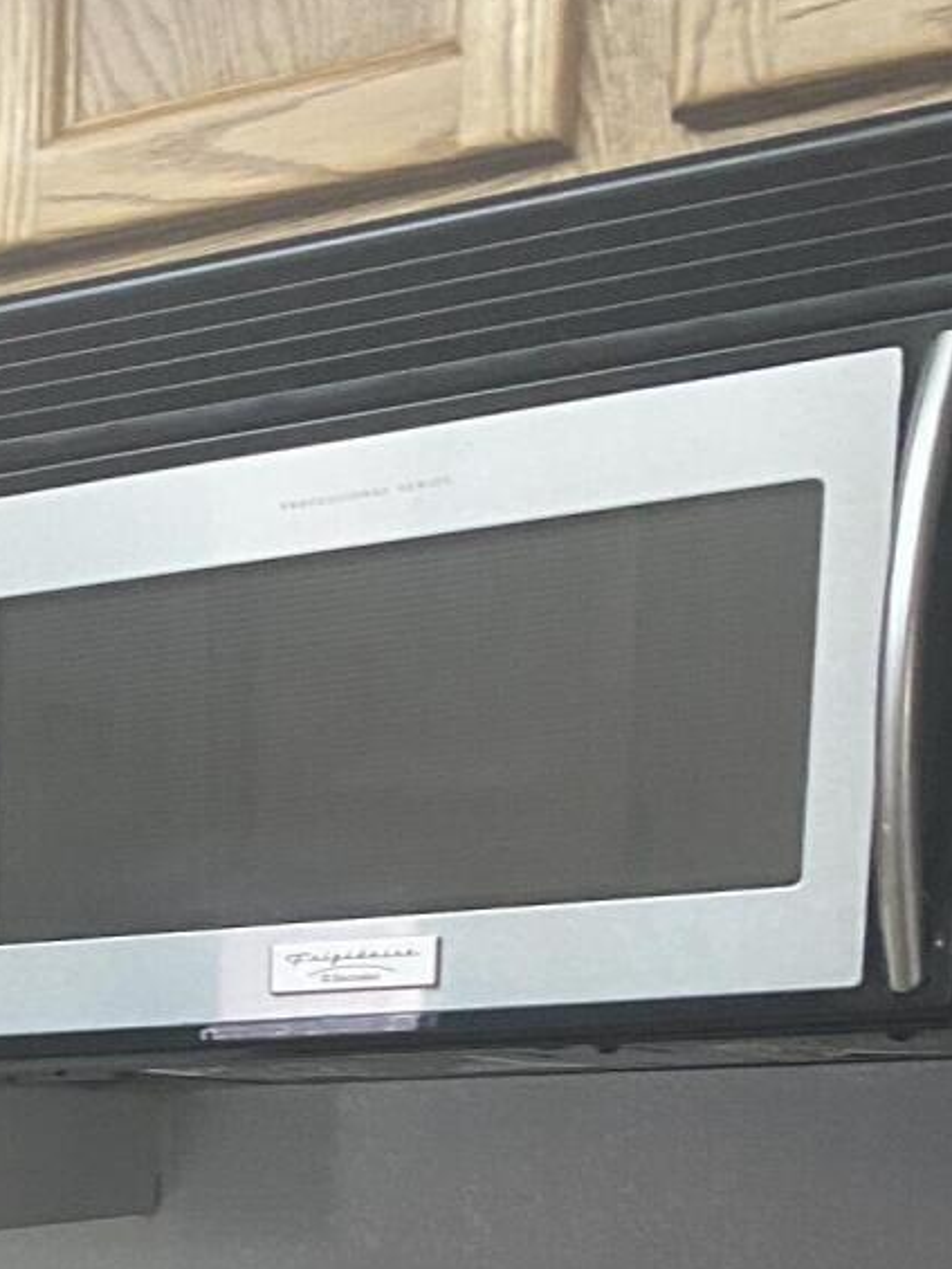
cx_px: -698
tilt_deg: -10.6
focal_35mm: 92
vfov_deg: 18.8
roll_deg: +1.1
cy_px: 1907
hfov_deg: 14.4
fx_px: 3372
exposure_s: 1/60
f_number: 1.8
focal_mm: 4.25
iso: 160
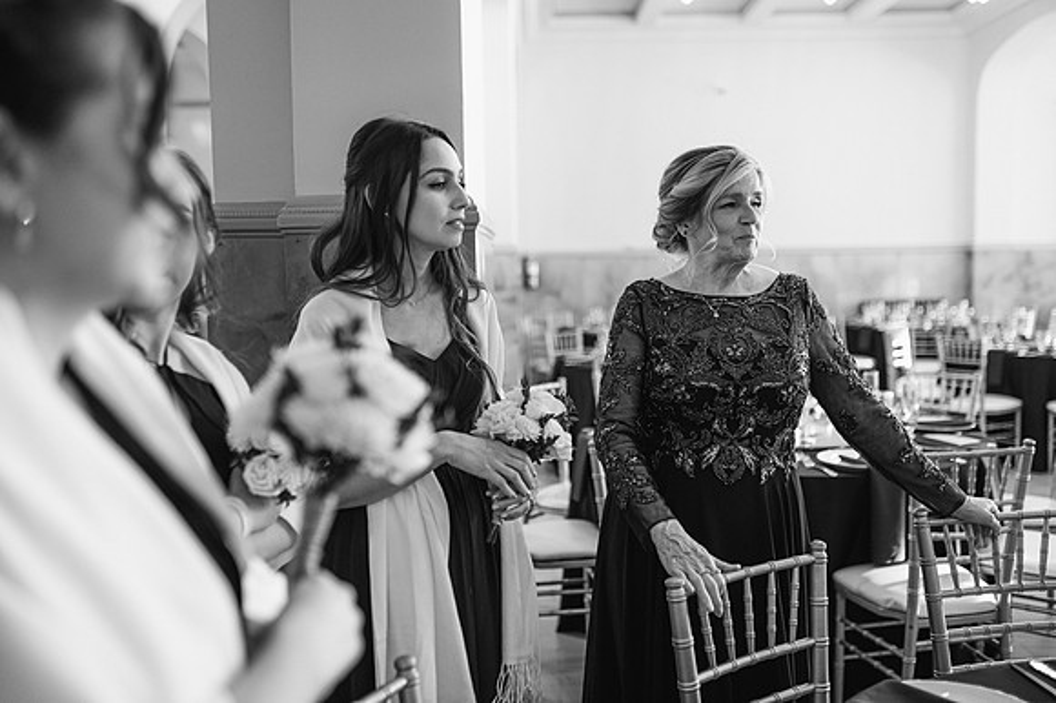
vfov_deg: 37.8
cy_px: 352
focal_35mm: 35
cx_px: 528
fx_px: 1026
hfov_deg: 54.5
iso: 1100
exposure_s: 1/125
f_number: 2
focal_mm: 35
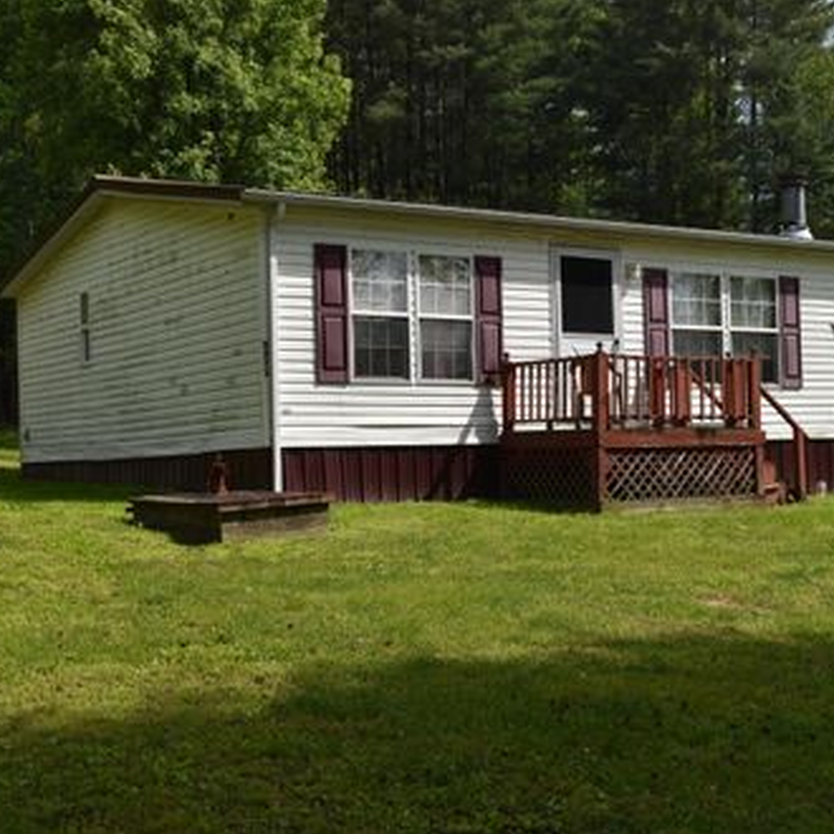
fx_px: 1472
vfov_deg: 31.6
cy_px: 418
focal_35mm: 54
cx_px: 513
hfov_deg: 31.5
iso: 100
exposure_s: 1/320
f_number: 9
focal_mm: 28
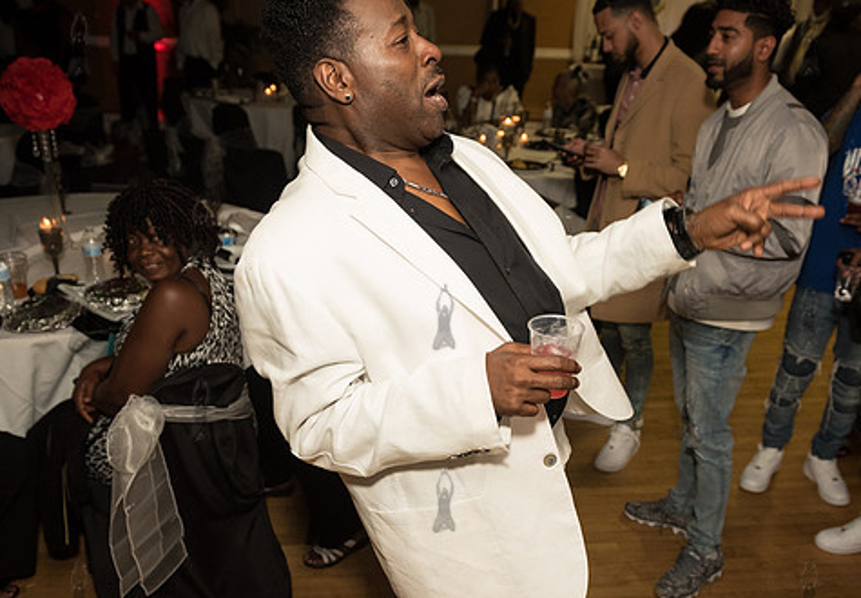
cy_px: 364
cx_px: 440
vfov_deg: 39.7
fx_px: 824
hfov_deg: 55.2
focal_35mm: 34
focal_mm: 24
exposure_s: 1/400
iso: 2000
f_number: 3.5
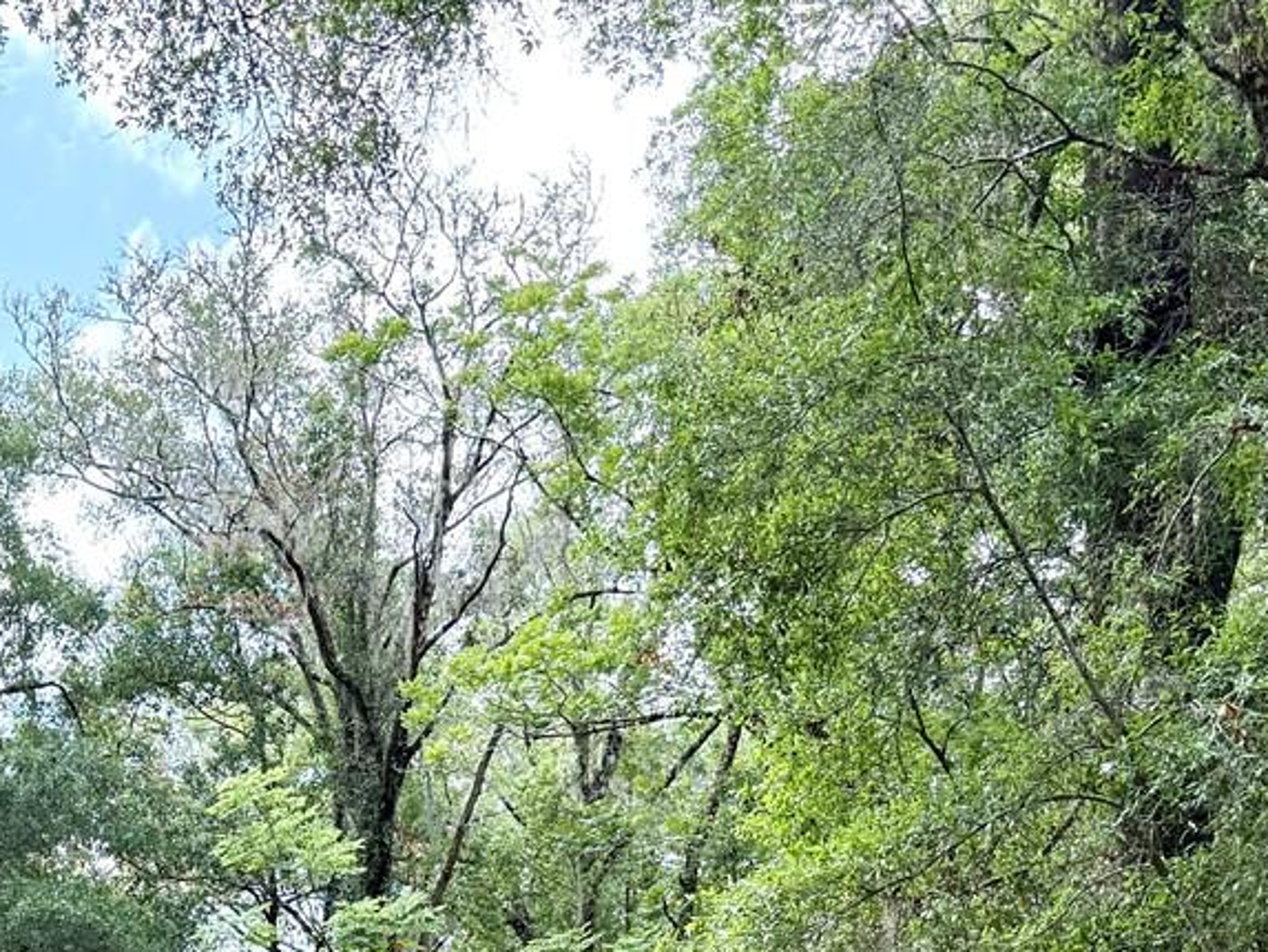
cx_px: -80
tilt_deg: +5.0
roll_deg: -1.0
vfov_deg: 20.1
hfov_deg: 26.9
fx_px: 2455
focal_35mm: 67
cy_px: 1231
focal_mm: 6.76
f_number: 1.78
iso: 100
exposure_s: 1/637
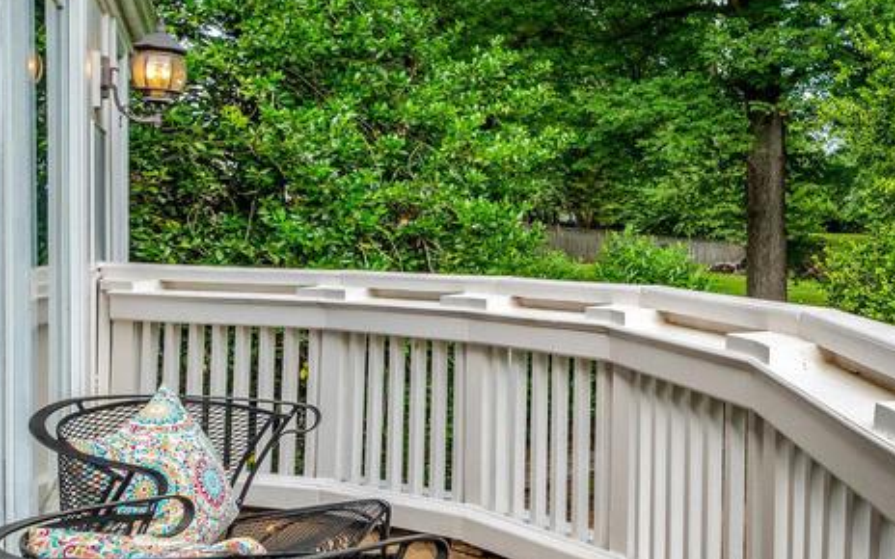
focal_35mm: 36
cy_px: 213
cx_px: 903
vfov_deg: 35.2
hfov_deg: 45.3
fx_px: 878
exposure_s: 1/320
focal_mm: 16
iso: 1250
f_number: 7.1
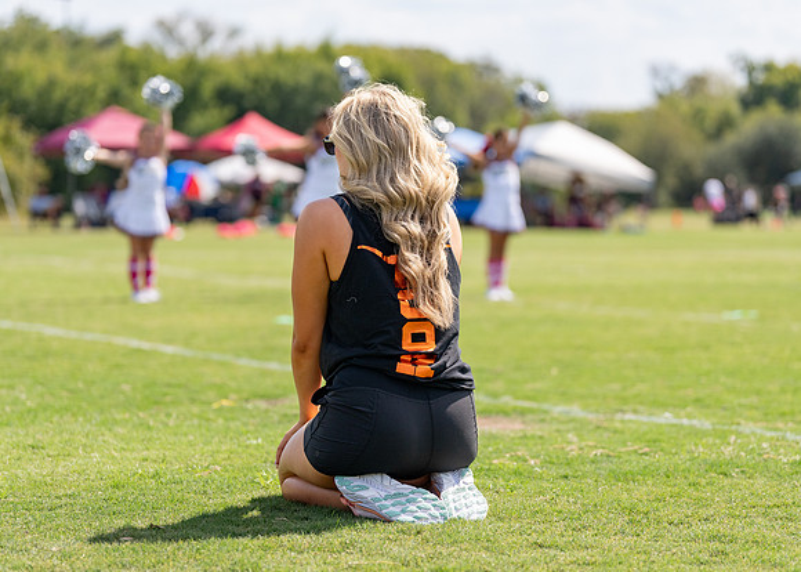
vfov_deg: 13.2
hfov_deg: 18.4
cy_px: 286
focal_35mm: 109
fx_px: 2479
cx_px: 400
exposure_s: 1/5000
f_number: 2.8
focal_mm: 104
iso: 320
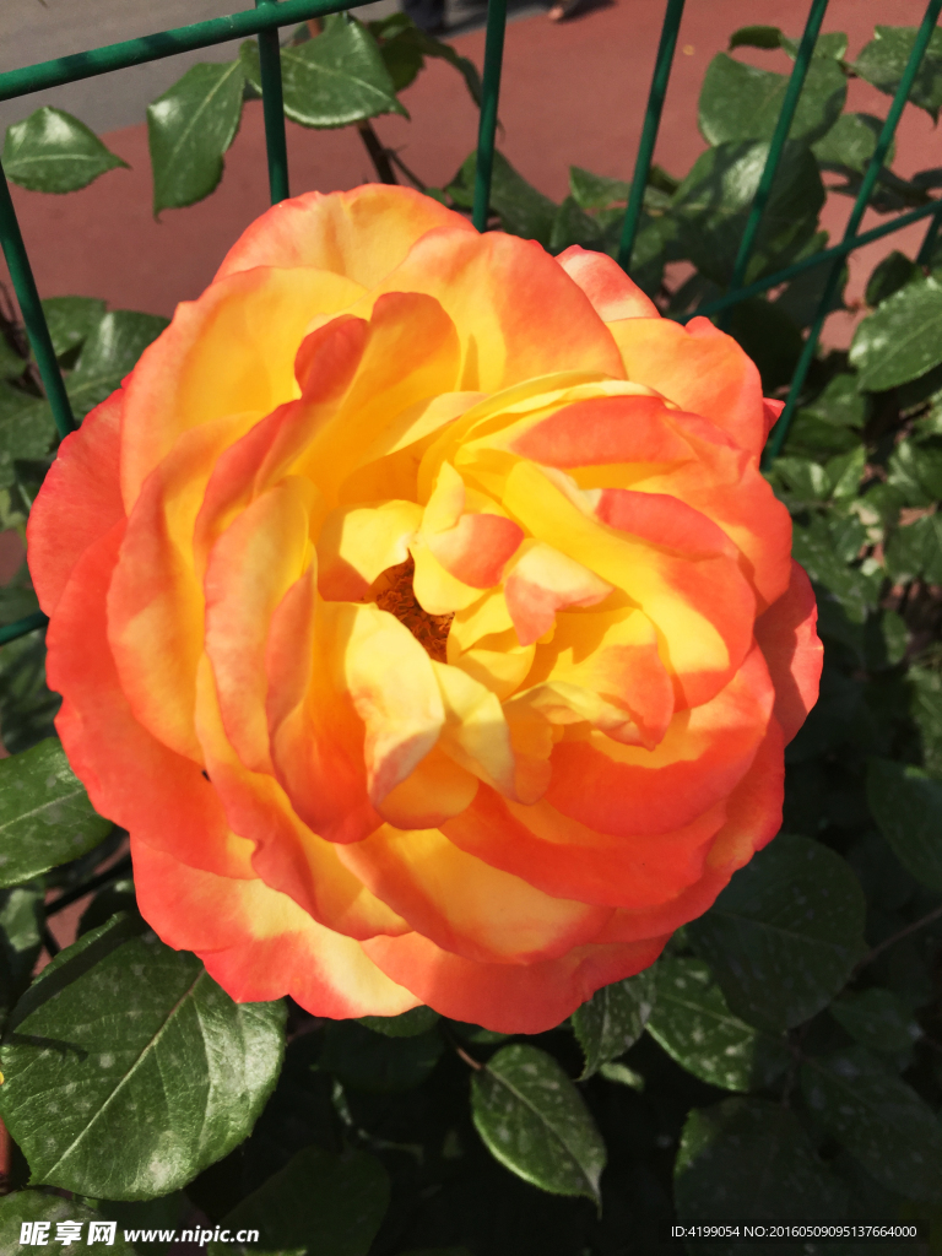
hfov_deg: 48.2
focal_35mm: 29
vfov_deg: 61.7
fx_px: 1052
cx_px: 471
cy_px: 628
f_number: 2.2
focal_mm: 4.15
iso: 32
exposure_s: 1/2825
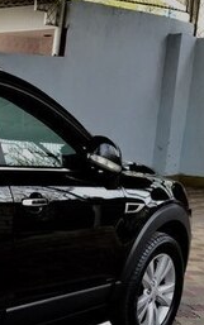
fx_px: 702
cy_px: 248
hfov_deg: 14.1
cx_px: -196
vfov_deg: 25.8
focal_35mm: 79
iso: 50
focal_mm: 4.15
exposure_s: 1/120
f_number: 2.2
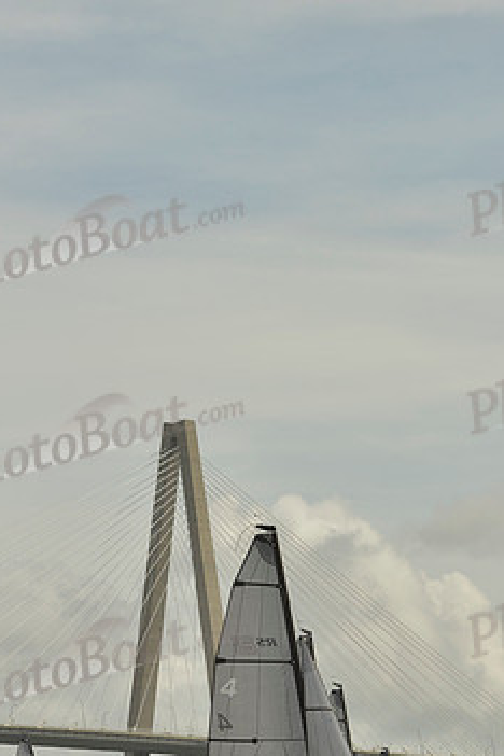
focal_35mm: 152
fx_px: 3192
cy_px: 521
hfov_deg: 9.0
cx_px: 356
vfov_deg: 13.5
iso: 200
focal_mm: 92
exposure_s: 1/1000
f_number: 9
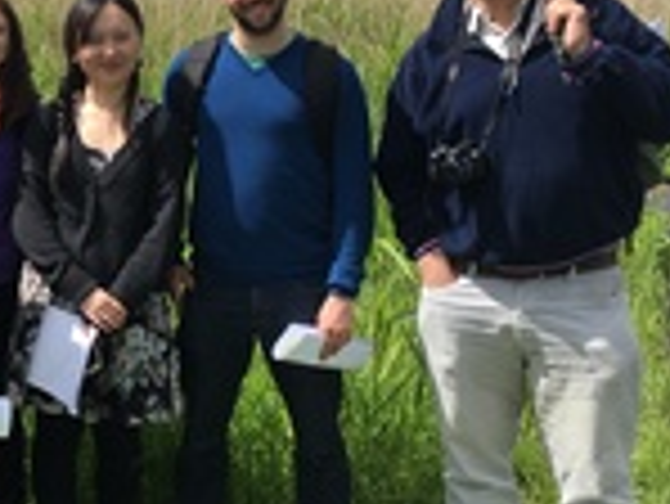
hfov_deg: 24.9
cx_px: -115
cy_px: 198
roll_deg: +0.6
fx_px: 1375
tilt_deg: -11.1
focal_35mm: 71
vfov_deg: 20.7
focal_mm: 4.15
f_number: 2.2
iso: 25
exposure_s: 1/1166
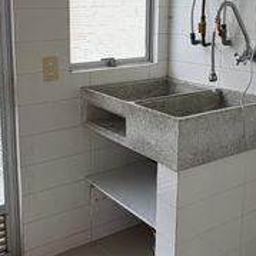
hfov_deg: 36.4
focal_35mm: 46
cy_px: 77
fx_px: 385
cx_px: 85
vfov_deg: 36.3
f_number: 2.2
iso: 40
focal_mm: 2.22
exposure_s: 1/149
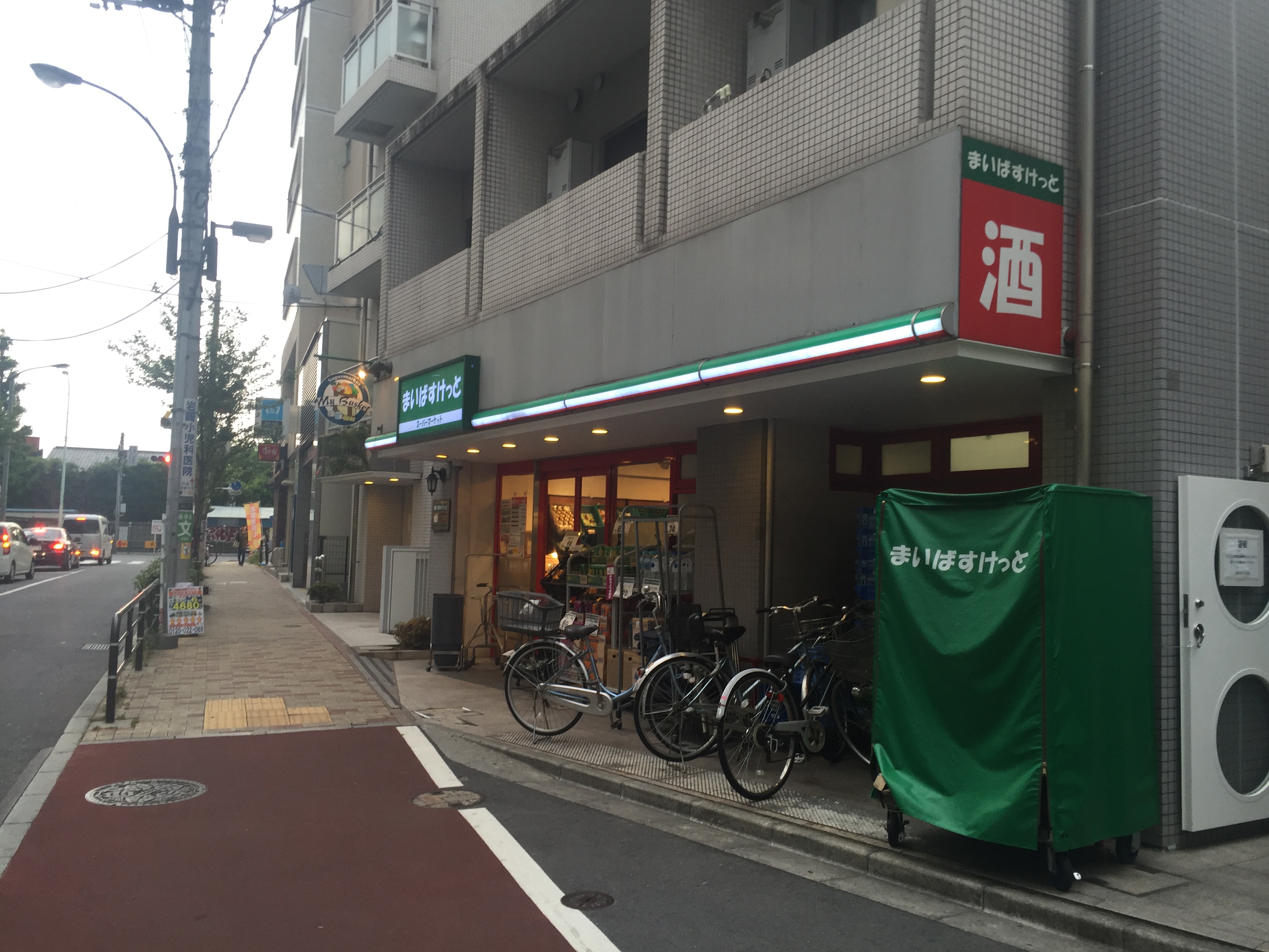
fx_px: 1063
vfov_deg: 48.2
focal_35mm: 29
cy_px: 476
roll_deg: -1.6
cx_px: 634
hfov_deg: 61.7
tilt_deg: +4.7
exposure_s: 1/60
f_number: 2.2
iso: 40
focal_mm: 4.15
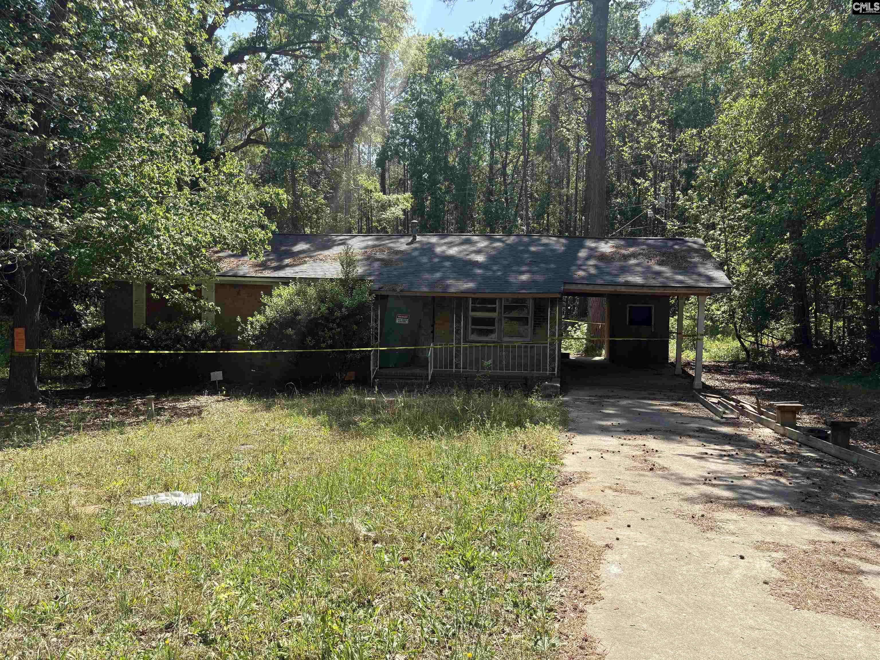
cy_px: 330
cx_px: 440
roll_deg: -0.9
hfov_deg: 67.3
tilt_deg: -4.1
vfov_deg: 53.1
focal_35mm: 26
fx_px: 661
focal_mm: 5.96
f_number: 1.6
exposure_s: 1/1239
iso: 50
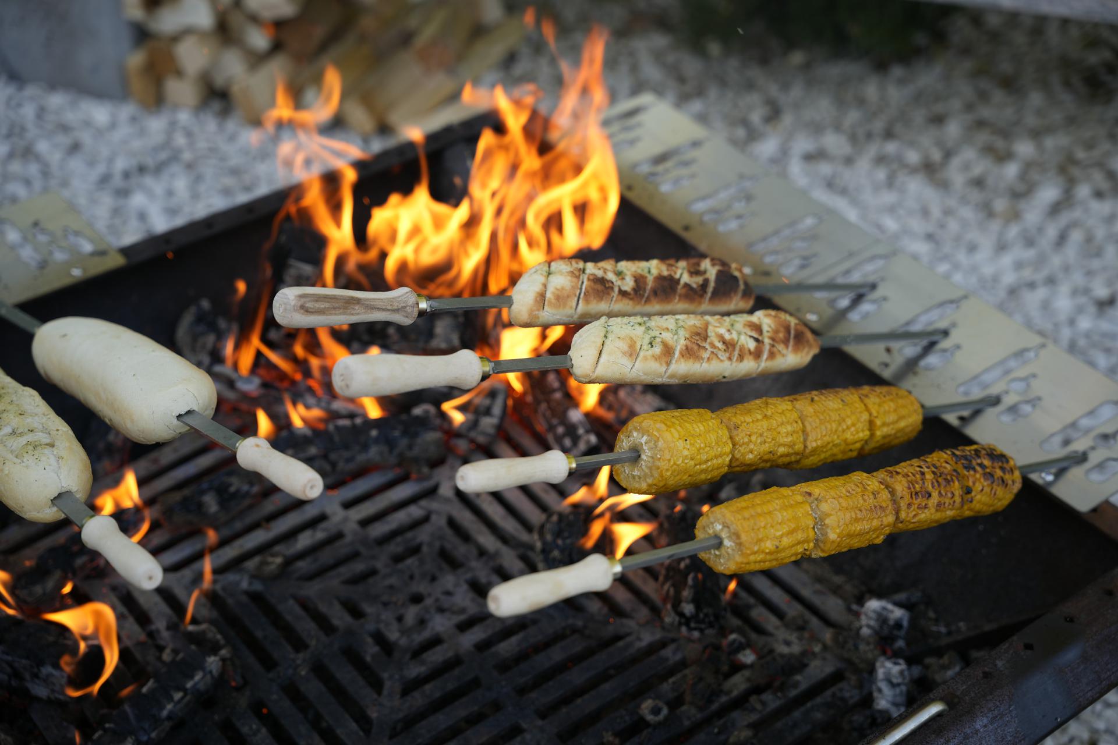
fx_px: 1618
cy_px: 372
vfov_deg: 25.9
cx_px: 559
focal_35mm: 52
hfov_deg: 38.1
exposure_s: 1/200
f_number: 3.2
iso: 160
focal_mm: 52.1
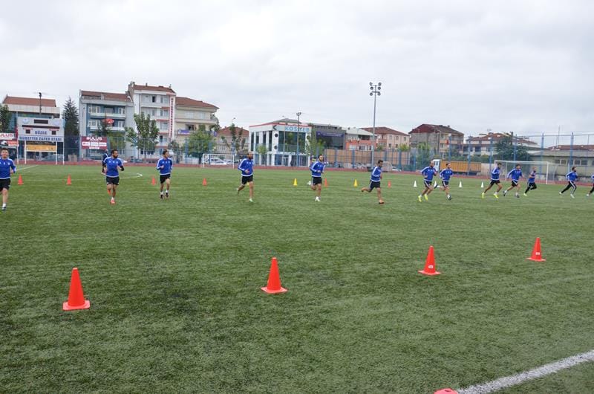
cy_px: 197
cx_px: 297
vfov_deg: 47.7
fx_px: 445
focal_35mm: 27
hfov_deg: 67.5
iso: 1250
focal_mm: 18
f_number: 8
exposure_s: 1/250
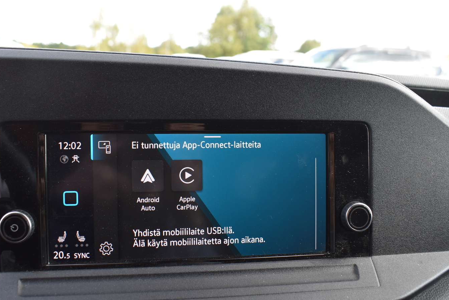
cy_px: 171
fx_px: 449
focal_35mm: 36
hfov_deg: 53.0
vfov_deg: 36.8
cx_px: 201
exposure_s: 1/125
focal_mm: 20
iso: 400
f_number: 5.6
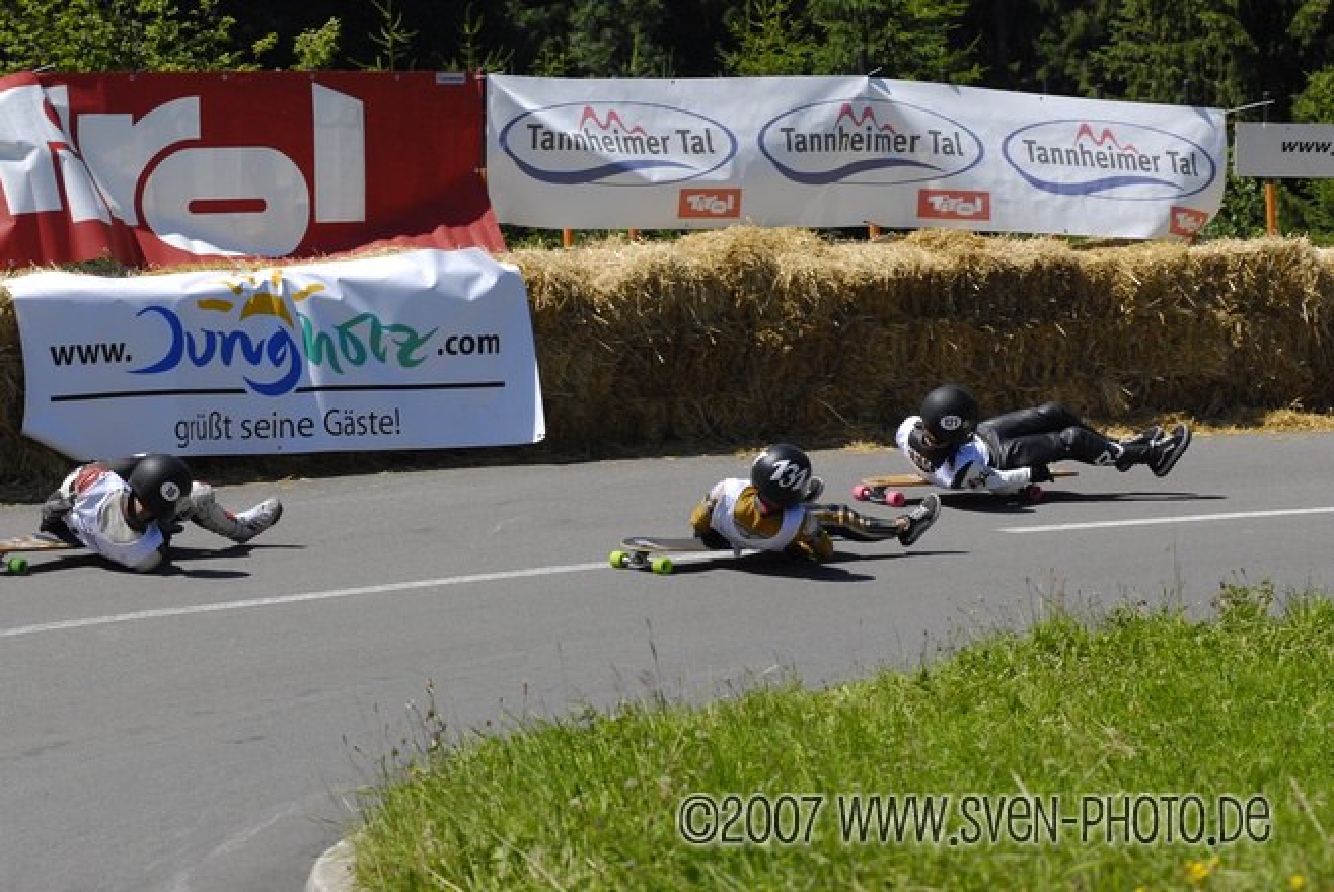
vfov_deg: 7.9
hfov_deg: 11.8
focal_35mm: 174
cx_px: 667
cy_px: 446
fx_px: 6453
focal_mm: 116
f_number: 7.1
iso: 320
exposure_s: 1/1250
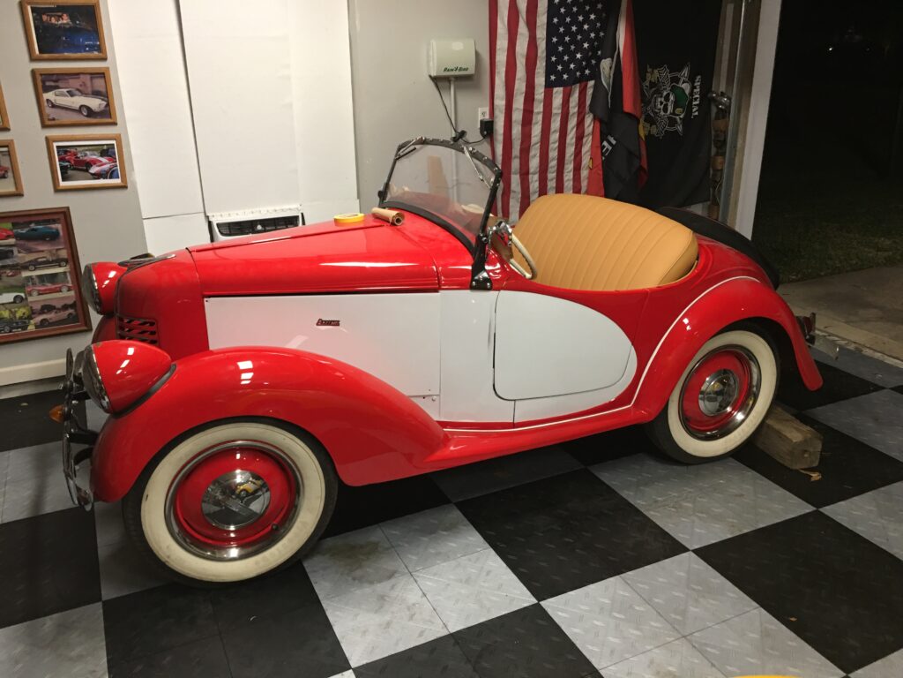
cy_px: 339
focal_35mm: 29
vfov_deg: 48.2
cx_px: 452
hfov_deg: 61.7
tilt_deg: -20.0
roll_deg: +2.4
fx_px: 756
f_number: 2.2
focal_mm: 4.15
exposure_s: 1/15
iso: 64
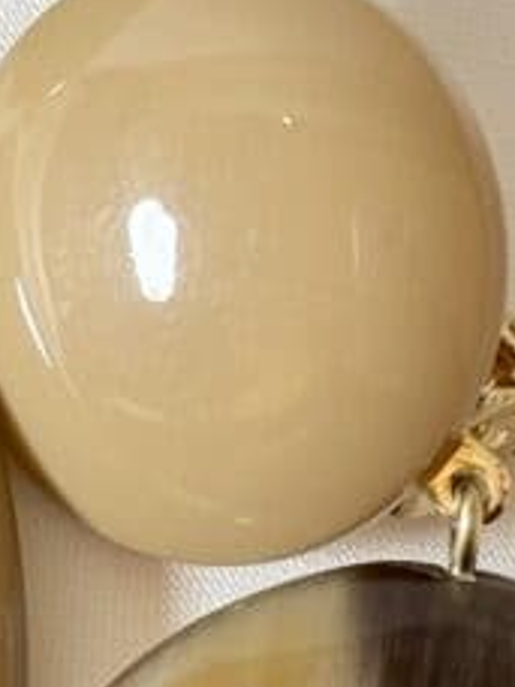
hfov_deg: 6.3
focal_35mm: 234
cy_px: 566
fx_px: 4642
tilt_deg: -79.4
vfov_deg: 8.4
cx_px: -6
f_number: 1.6
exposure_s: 1/100
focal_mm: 5.96
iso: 50
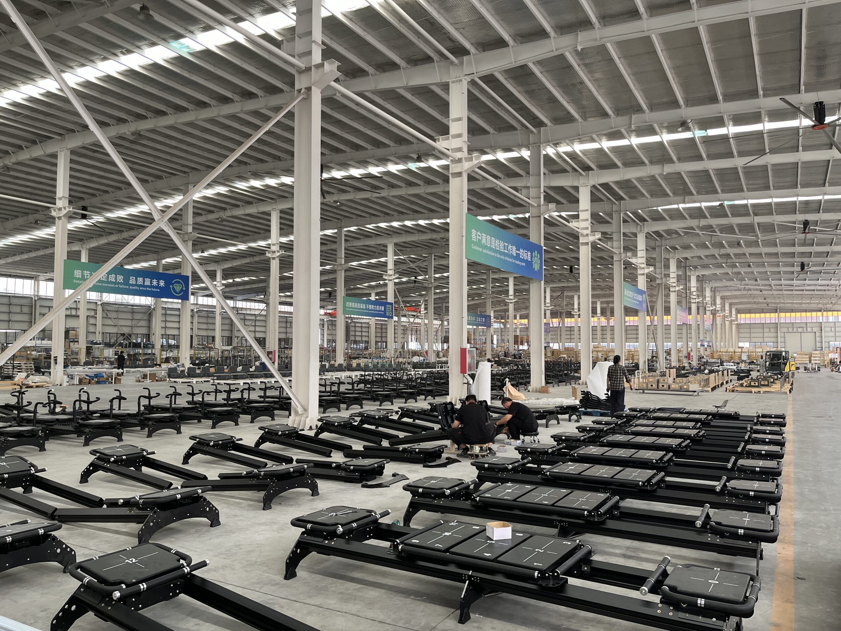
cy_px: 316
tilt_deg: +3.2
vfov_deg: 53.1
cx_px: 420
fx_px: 632
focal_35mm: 26
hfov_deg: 67.3
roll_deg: +0.2
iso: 100
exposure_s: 1/122
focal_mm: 5.1
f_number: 1.6
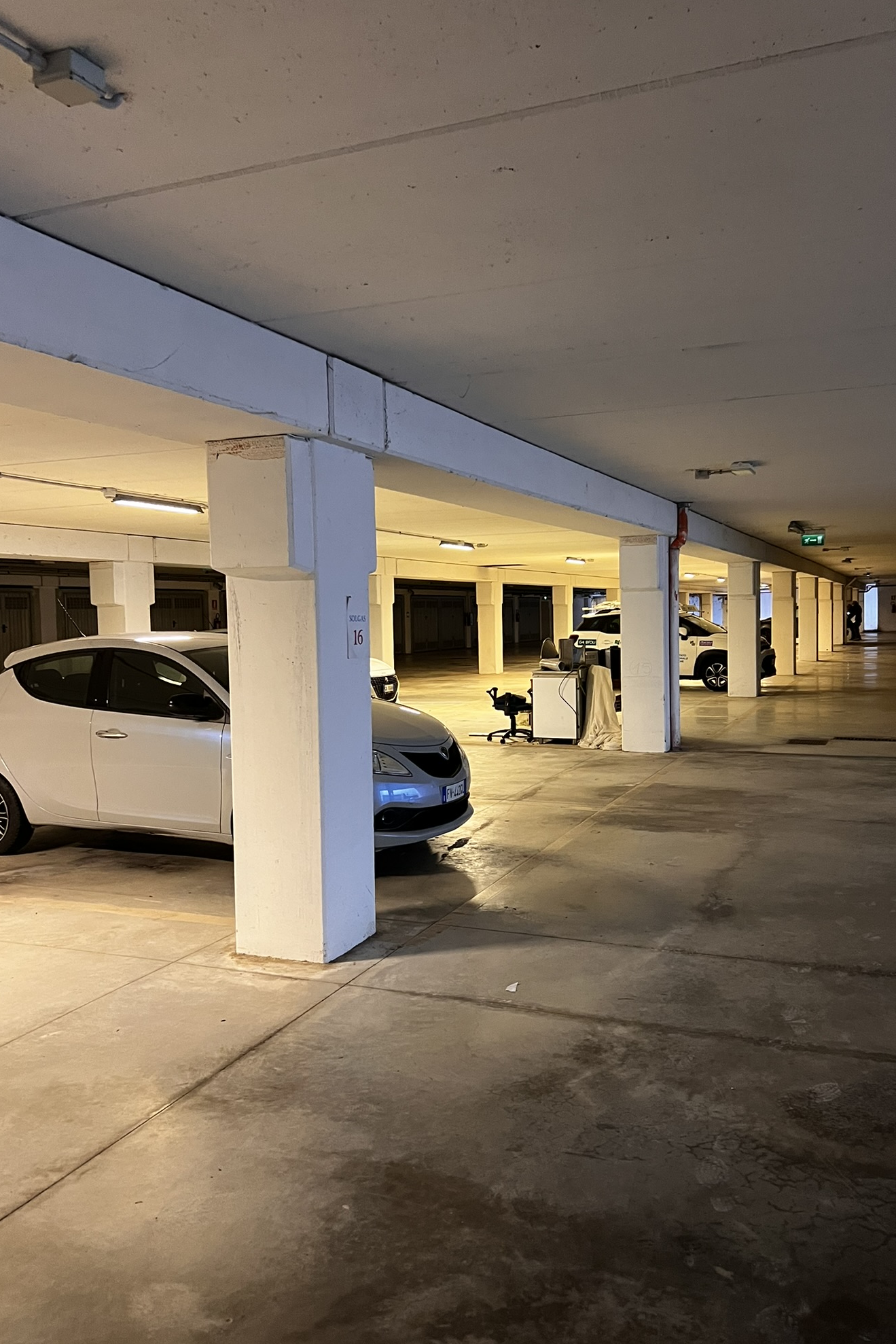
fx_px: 1045
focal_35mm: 28
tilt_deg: -3.2
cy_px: 666
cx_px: 493
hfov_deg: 46.3
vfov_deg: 65.5
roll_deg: +0.8
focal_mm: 5.7
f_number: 1.5
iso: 400
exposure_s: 1/50
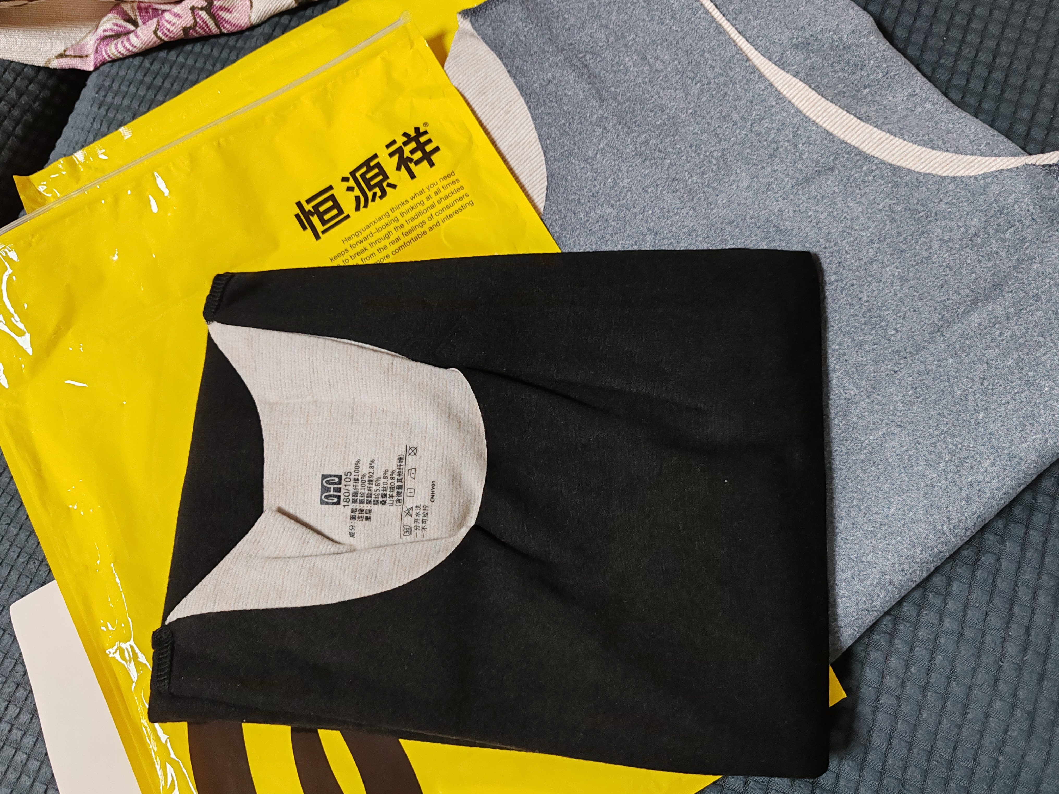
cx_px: 530
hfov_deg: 65.3
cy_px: 397
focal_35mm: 27
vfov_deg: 51.4
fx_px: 826
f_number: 1.9
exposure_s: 1/50
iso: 1000
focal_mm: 6.12
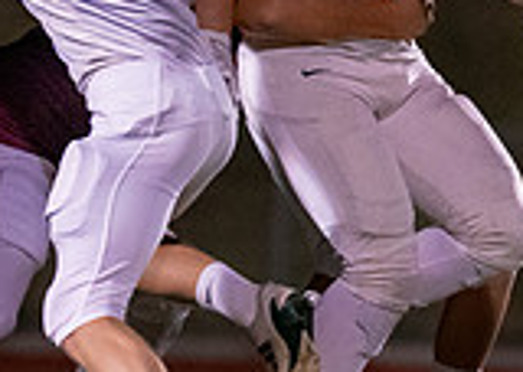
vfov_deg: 1.3
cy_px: 12
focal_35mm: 1105
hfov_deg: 1.8
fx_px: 16399
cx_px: 656
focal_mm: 200
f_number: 2.8
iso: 6400
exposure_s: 1/1250
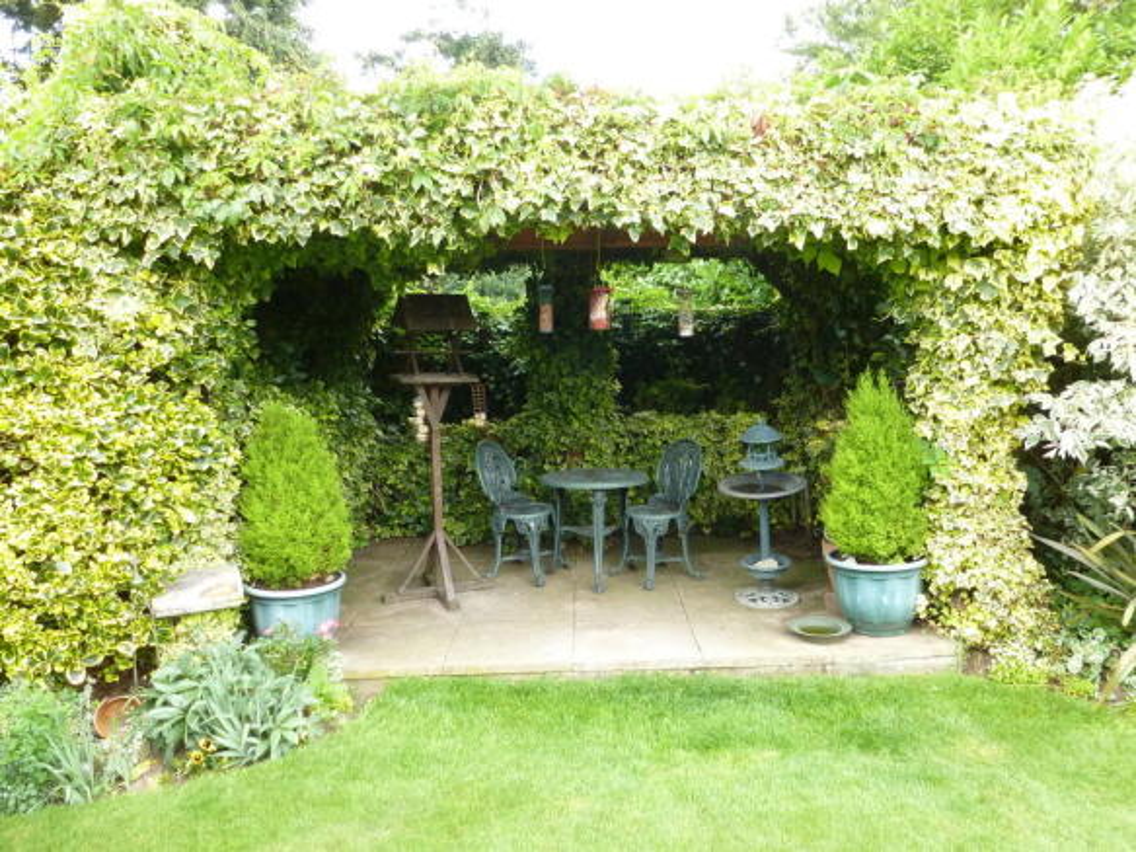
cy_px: 426
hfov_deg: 71.6
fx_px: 787
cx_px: 568
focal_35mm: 24
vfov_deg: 56.8
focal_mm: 4.3
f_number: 3.3
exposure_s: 1/60
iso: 320
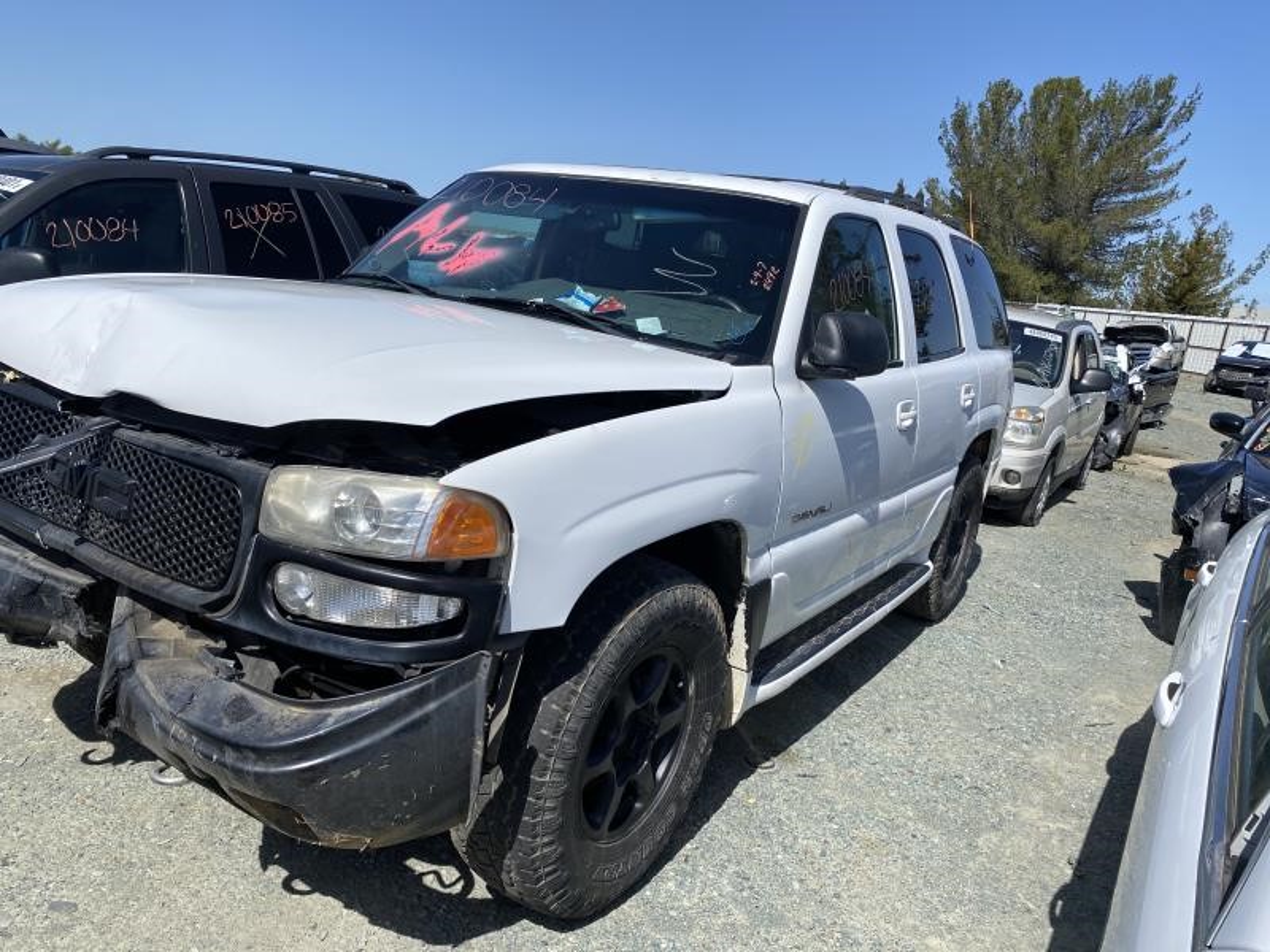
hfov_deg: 67.3
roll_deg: -7.7
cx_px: 635
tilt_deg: -11.7
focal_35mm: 26
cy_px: 476
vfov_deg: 53.1
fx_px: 954
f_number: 1.8
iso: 32
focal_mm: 4.25
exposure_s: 1/4808
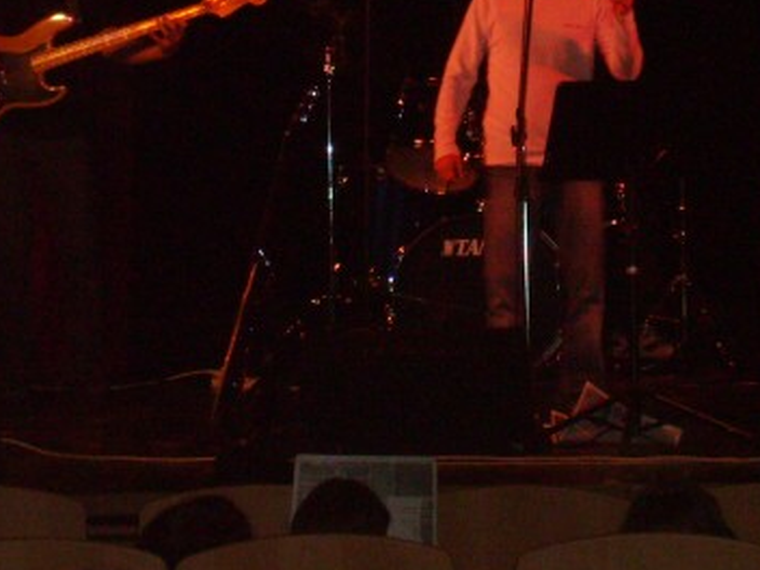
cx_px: 576
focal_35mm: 184
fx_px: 4040
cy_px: -39
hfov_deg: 10.7
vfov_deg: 8.0
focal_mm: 13.7
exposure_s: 1/60
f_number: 4.2
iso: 253
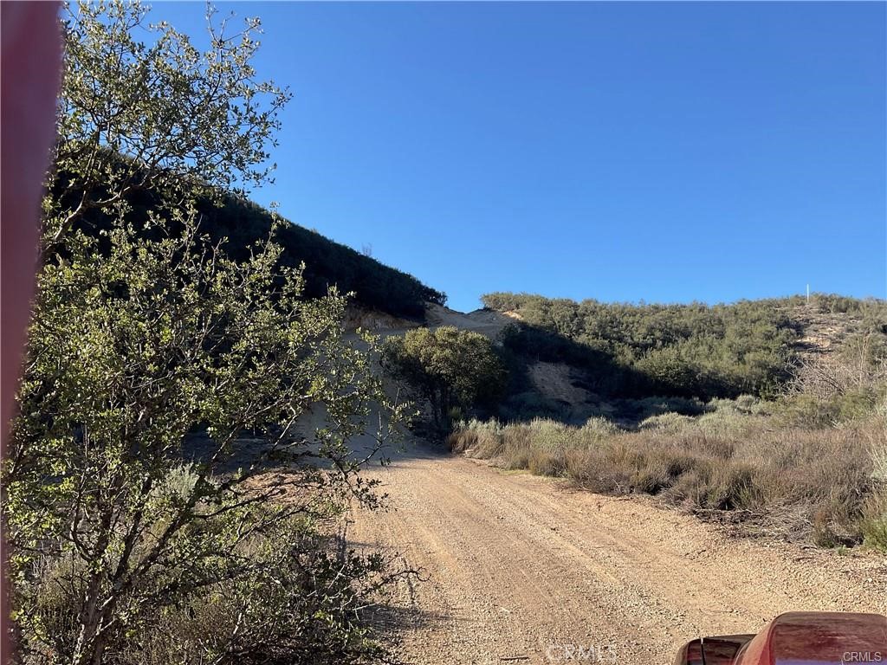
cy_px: 332
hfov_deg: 61.7
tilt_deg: +12.4
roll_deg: -6.7
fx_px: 743
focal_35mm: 29
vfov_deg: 48.2
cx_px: 444
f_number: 1.8
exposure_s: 1/792
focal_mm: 3
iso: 16
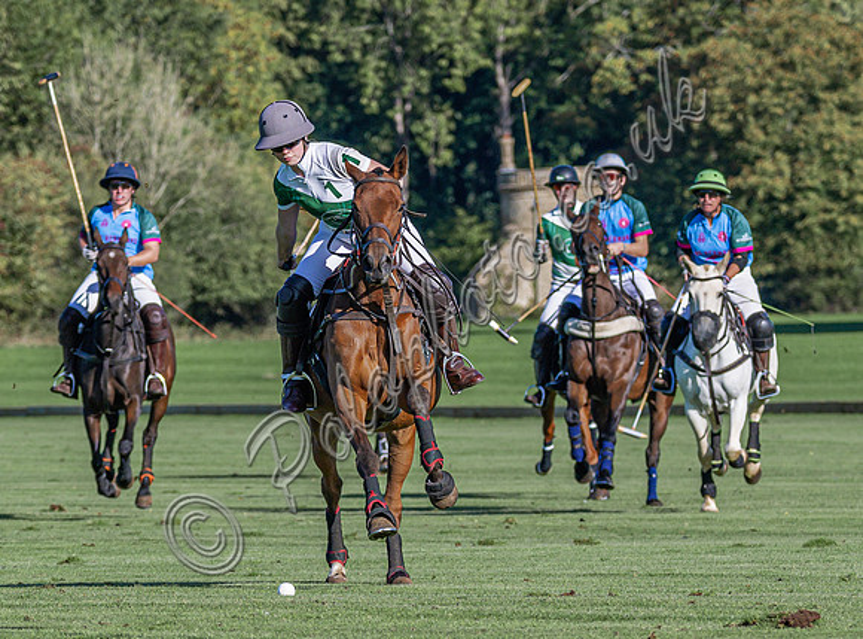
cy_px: 553
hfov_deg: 4.3
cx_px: 321
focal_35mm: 459
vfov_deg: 3.2
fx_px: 11388
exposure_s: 1/2000
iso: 250
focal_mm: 160
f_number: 4.8
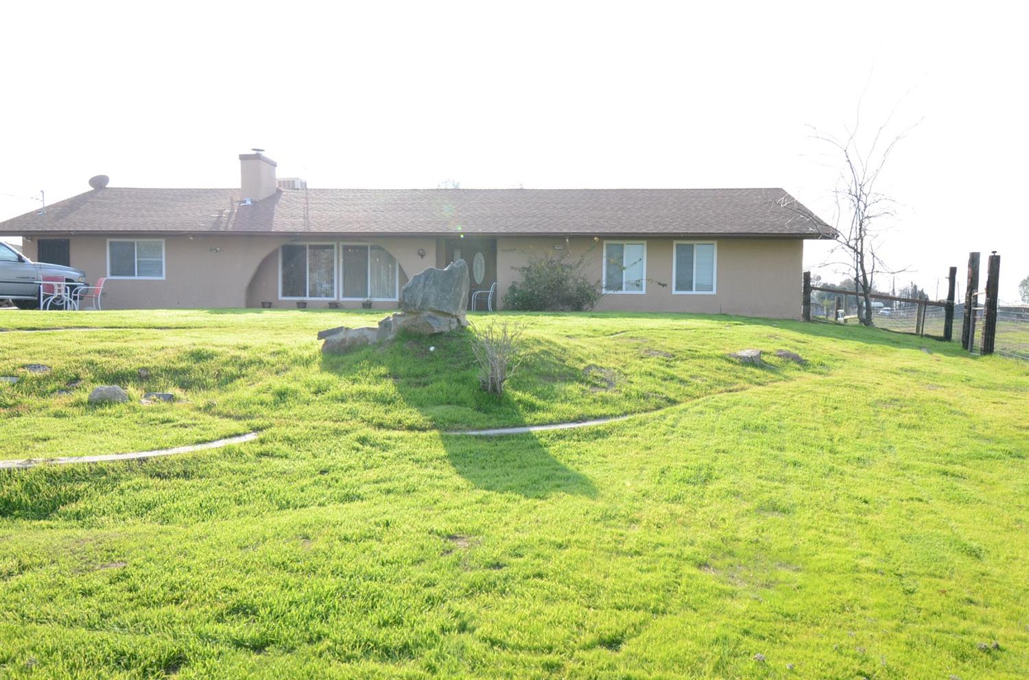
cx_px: 514
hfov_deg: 73.9
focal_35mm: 24
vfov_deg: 52.9
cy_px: 340
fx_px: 684
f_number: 9
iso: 640
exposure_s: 1/320
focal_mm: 16
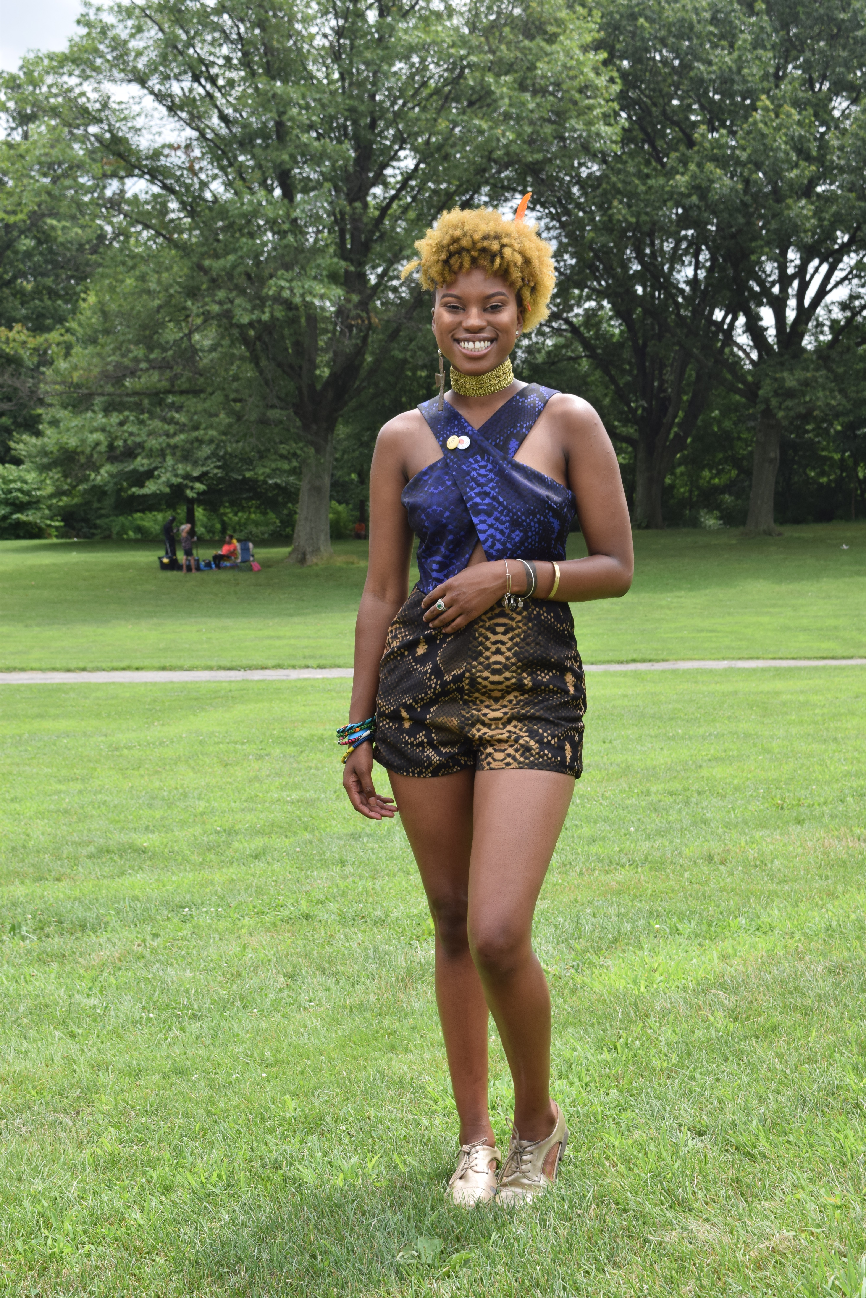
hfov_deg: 26.5
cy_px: 649
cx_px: 433
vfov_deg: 38.9
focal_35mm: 51
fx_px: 1840
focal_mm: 34
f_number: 9
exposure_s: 1/320
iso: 200
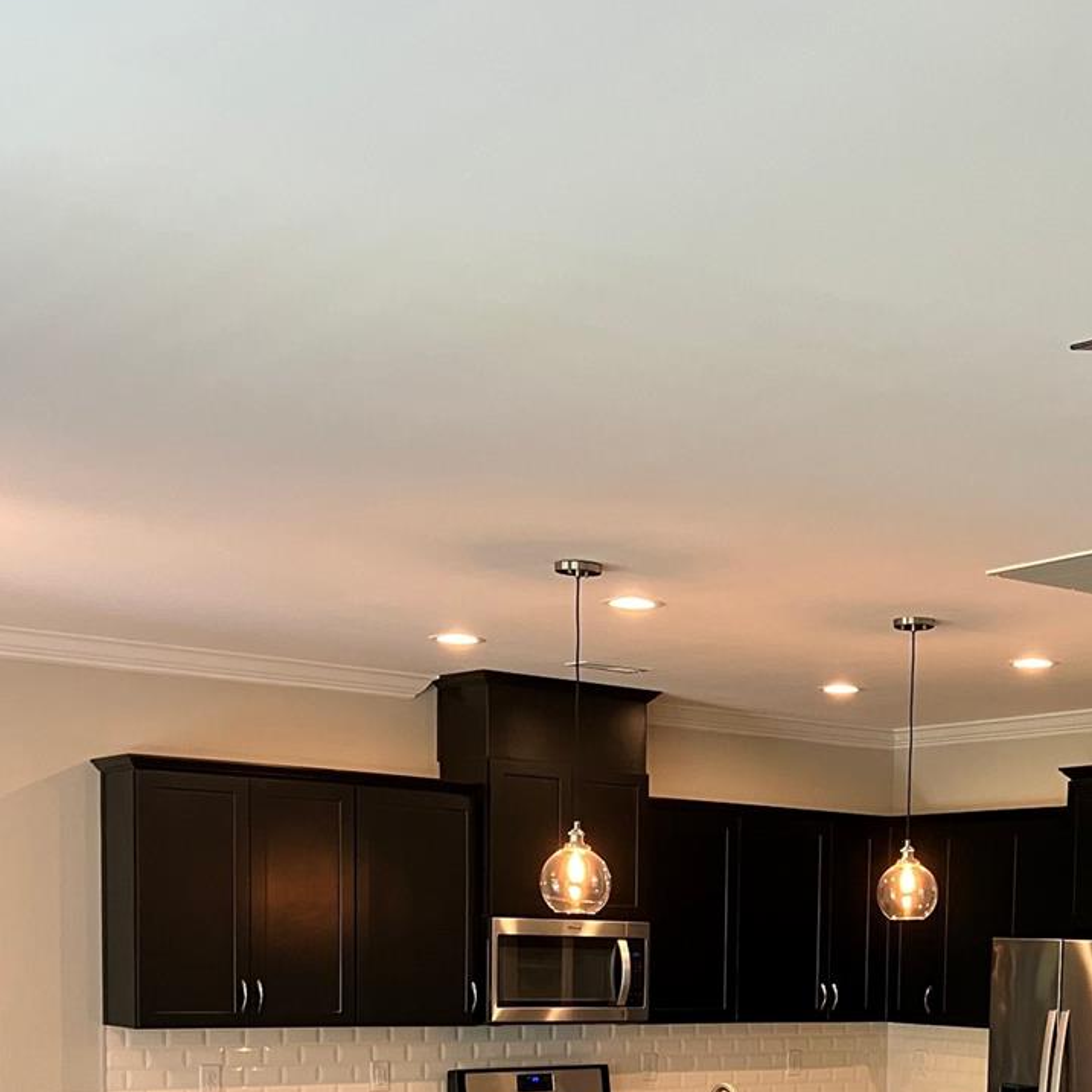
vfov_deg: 29.7
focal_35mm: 53
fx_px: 1892
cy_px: 1132
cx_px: 778
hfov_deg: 31.8
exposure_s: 1/60
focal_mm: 3.99
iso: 200
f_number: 1.8
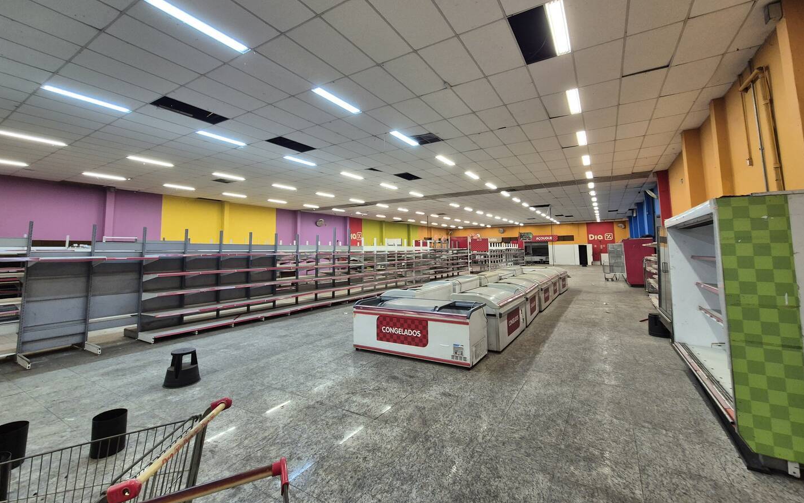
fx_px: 307
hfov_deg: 105.3
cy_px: 216
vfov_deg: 78.2
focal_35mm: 14
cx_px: 398
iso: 160
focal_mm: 2.2
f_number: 2.2
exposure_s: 1/60
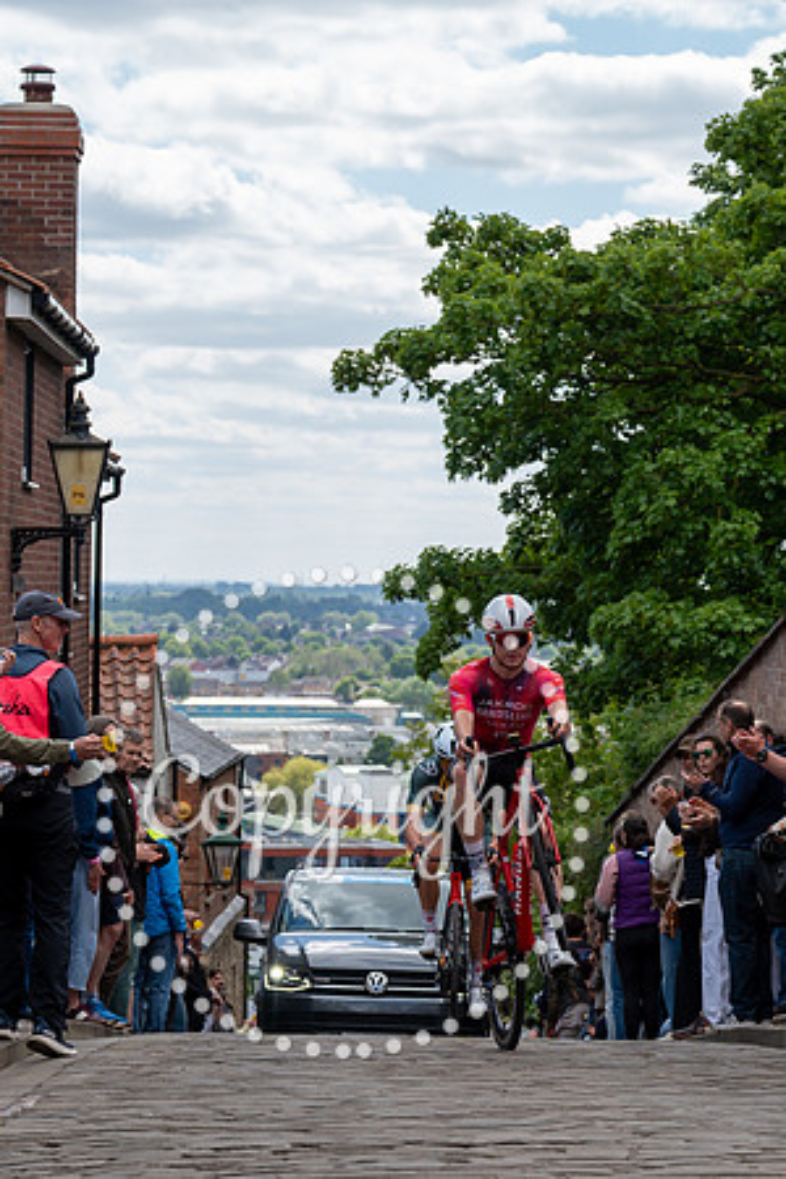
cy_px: 512
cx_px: 625
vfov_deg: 16.8
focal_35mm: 122
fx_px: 3991
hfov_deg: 11.2
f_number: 5
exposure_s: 1/1000
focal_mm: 70
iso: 250
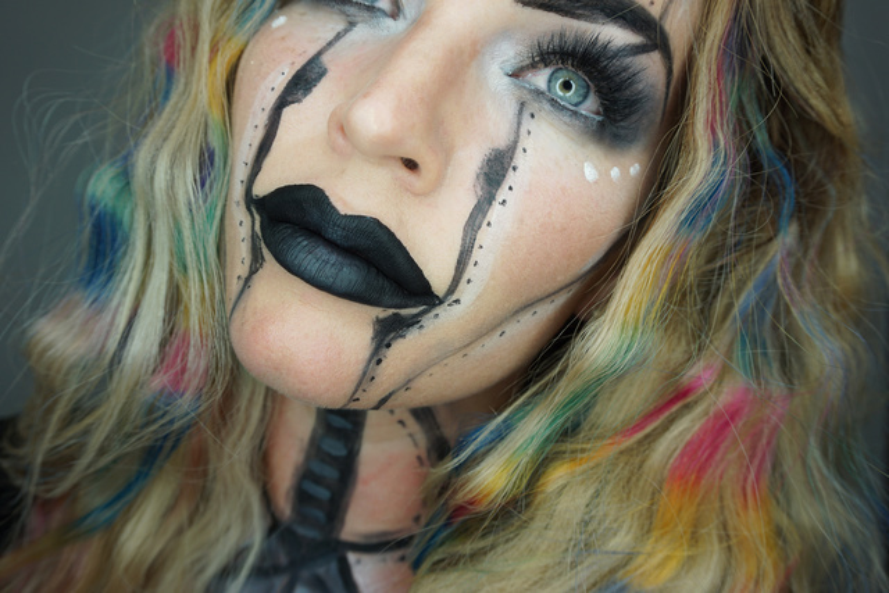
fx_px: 741
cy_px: 296
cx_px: 444
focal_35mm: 30
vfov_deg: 43.6
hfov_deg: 61.9
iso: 100
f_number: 5.6
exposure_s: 1/80
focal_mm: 20
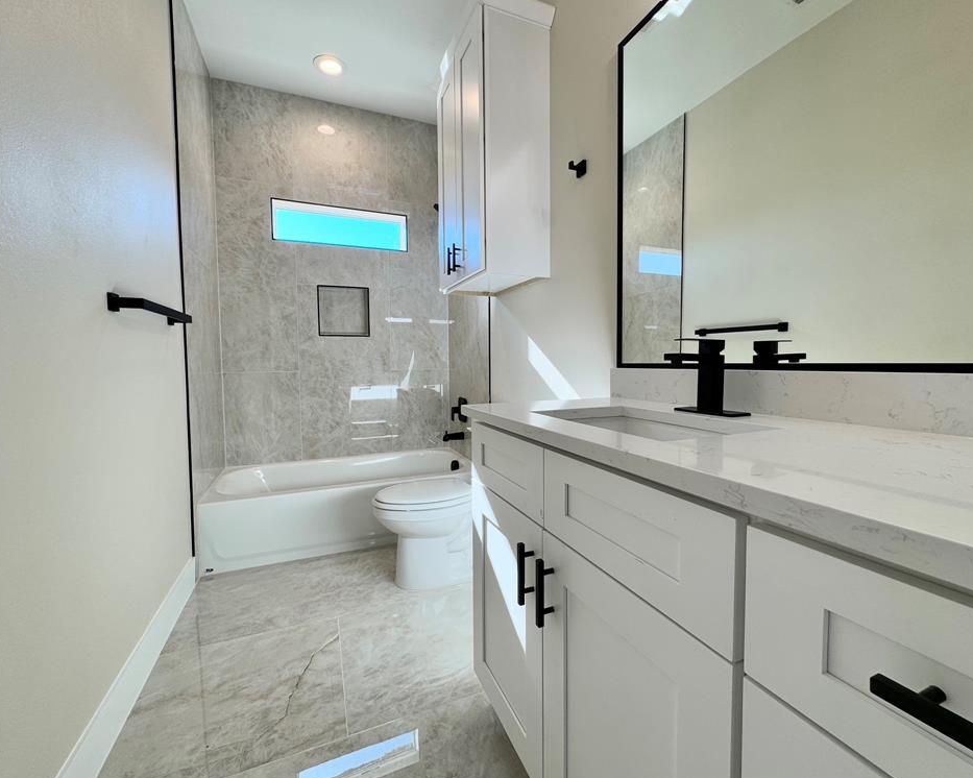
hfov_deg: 96.8
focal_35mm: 15
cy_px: 384
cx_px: 493
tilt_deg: -4.2
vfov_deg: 84.0
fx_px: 432
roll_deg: +0.3
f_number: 2.2
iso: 40
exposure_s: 1/123
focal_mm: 2.22
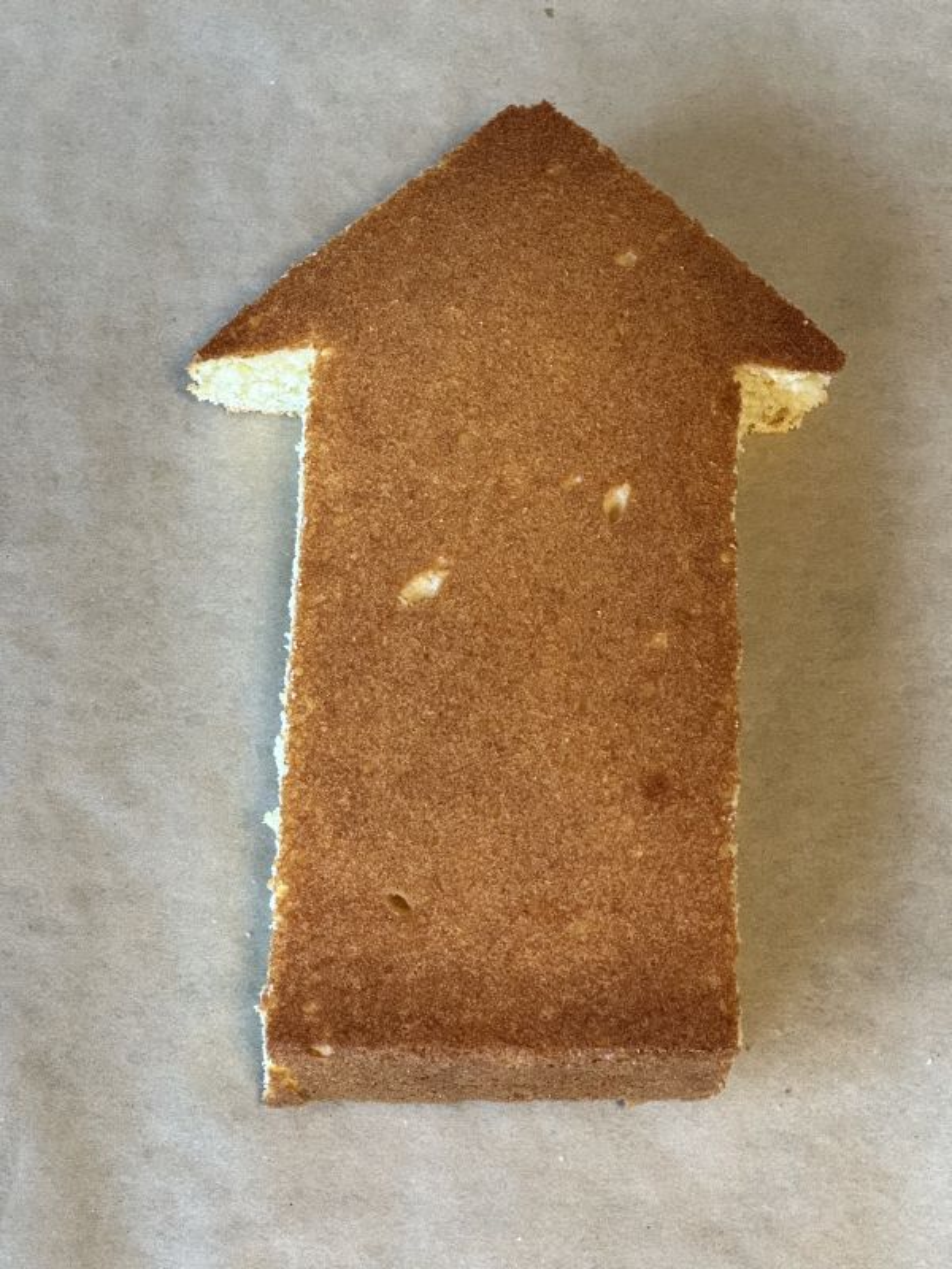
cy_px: 634
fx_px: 2824
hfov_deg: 19.1
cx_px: 476
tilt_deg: -62.6
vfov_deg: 25.3
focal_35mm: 77
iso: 320
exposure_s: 1/50
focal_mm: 9
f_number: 2.8
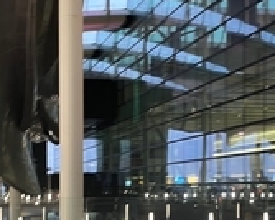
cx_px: 106
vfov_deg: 19.9
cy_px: 190
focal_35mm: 76
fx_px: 619
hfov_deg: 25.0
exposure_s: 1/50
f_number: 1.6
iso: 125
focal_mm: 5.1
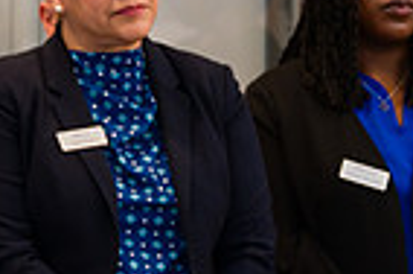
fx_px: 3102
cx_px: -116
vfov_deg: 5.0
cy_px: 236
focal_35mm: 271
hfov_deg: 7.5
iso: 400
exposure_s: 1/200
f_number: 3.2
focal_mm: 65
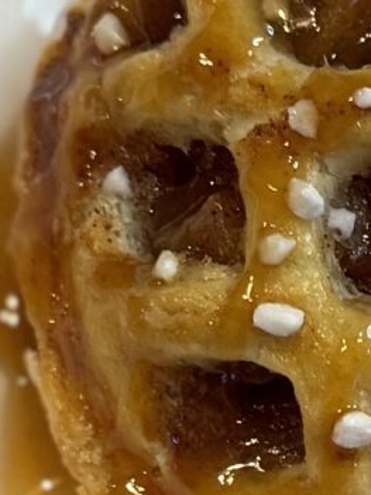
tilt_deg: -75.0
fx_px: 1044
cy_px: 105
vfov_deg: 26.2
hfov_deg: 18.3
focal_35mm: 73
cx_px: 522
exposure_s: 1/60
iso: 200
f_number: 1.78
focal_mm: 6.76
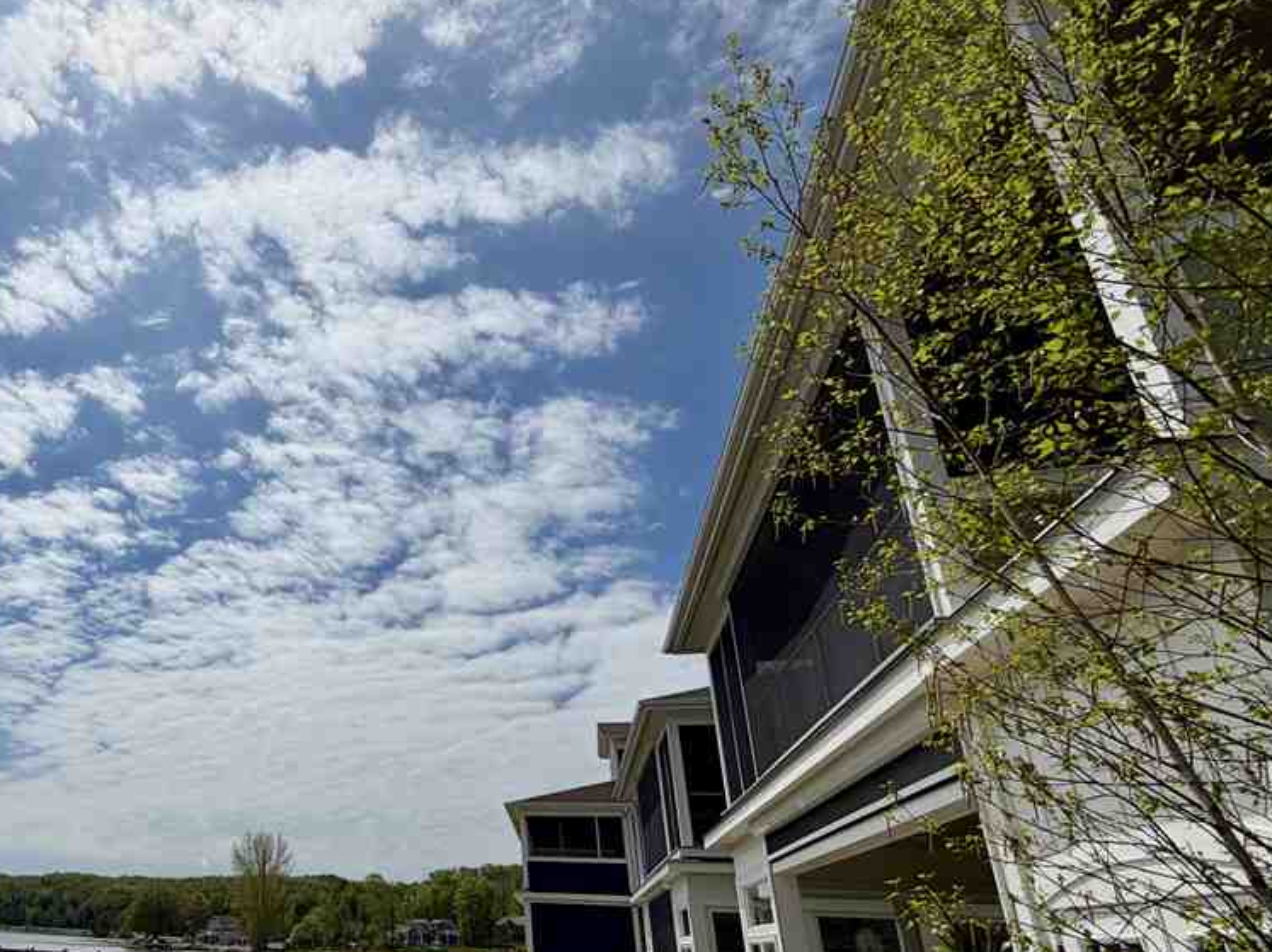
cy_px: 590
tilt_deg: +21.4
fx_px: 881
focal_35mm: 24
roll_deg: -2.8
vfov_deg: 56.1
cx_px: 257
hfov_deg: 65.3
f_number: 2.2
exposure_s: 1/3460
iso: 20
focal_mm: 2.22
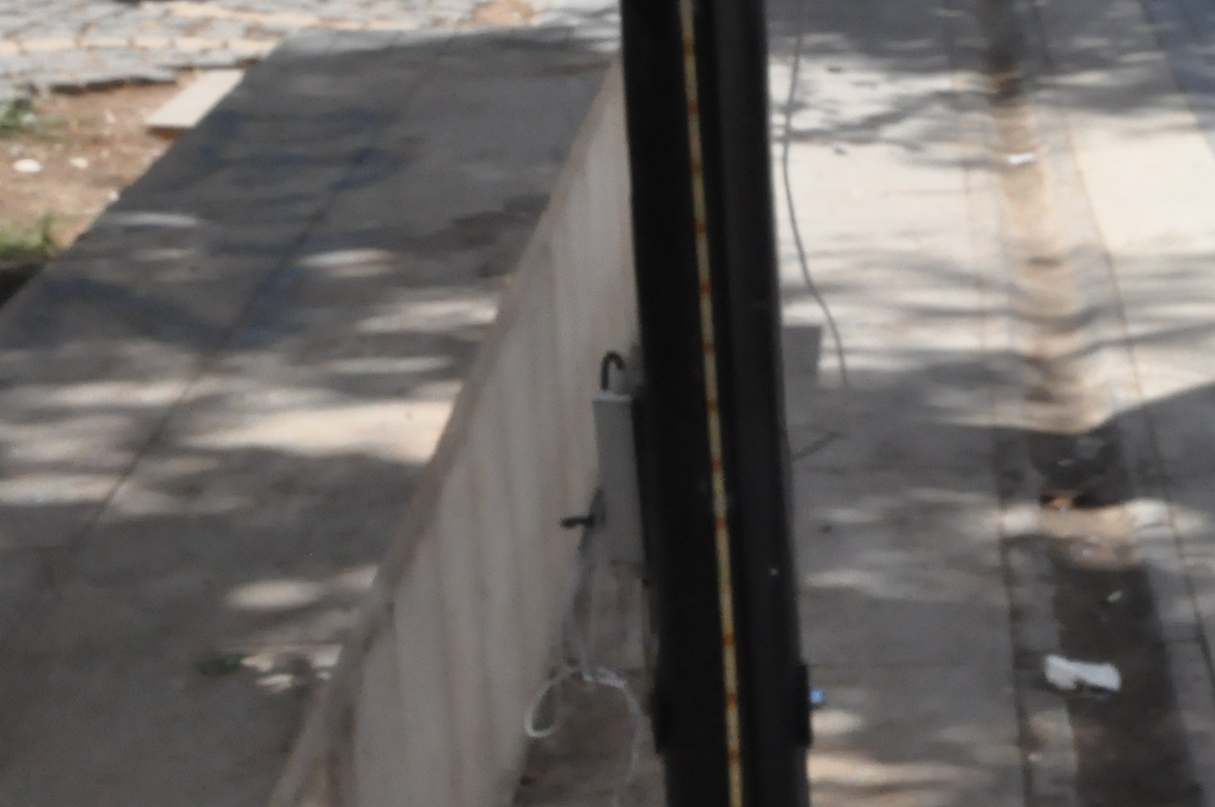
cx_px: 1177
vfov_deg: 12.8
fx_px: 3573
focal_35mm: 106
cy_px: 110
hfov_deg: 18.8
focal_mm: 24
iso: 1600
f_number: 20
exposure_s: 1/400
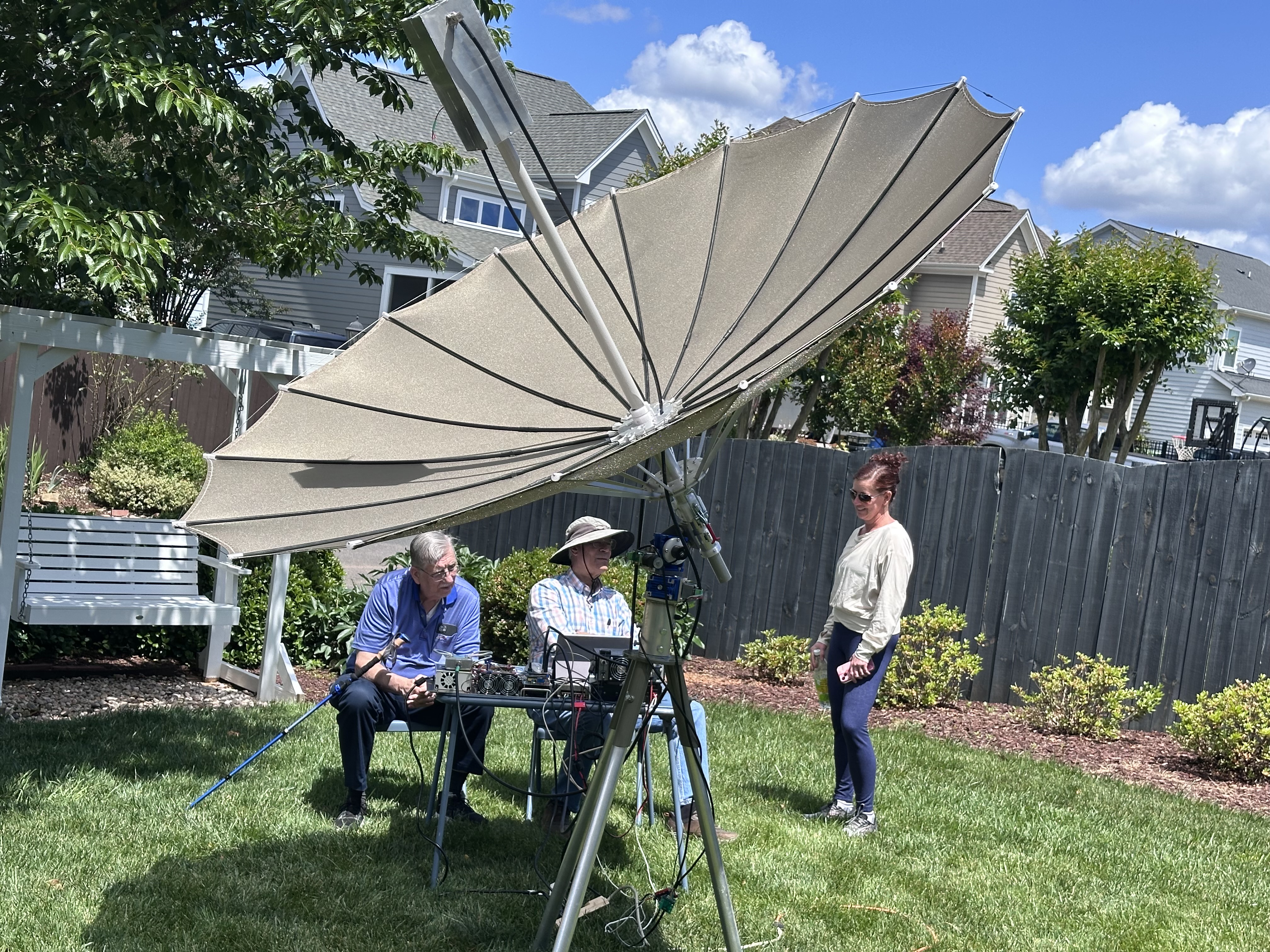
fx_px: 1761
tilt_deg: -4.1
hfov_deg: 39.7
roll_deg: -7.5
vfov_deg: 30.3
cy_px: 476
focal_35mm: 48
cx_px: 635
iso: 64
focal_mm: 6.86
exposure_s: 1/2809
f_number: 1.78
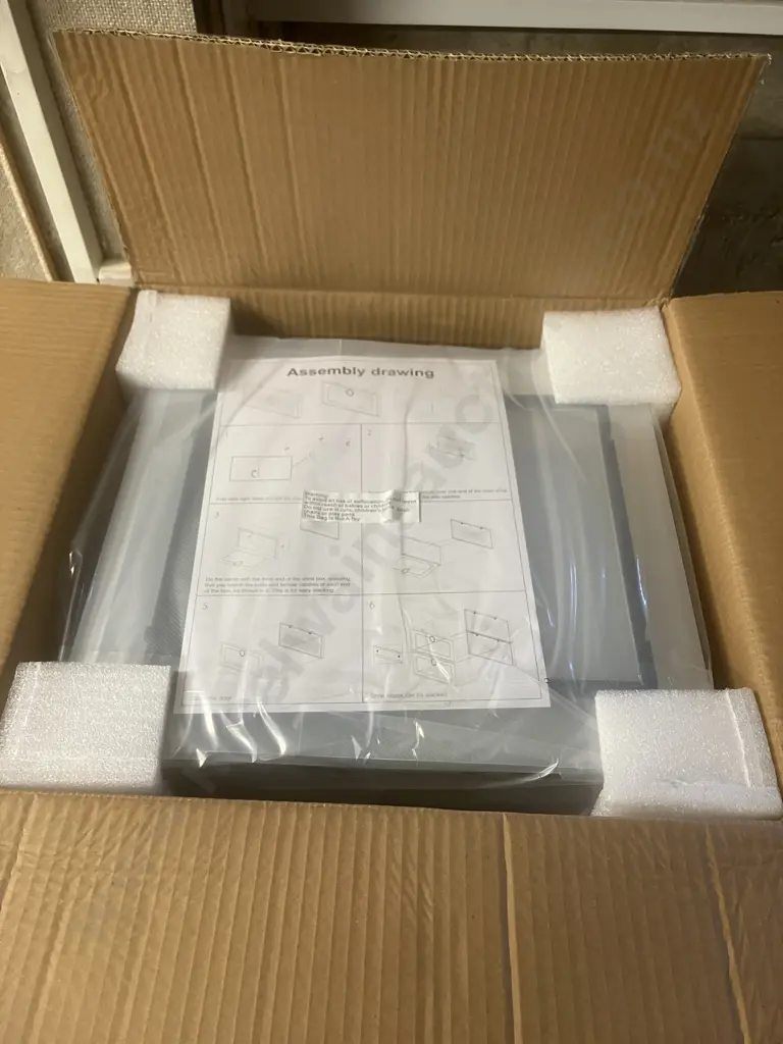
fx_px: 844
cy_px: 522
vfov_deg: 63.4
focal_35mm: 28
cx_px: 392
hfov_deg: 49.7
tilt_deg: -50.3
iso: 125
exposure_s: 1/50
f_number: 1.8
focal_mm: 3.99
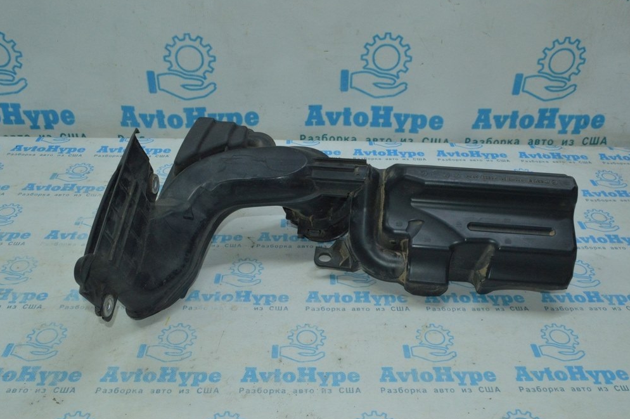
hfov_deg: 55.8
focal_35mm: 34
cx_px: 313
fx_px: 594
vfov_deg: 38.8
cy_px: 212
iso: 1800
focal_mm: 22
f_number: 16
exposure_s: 1/60
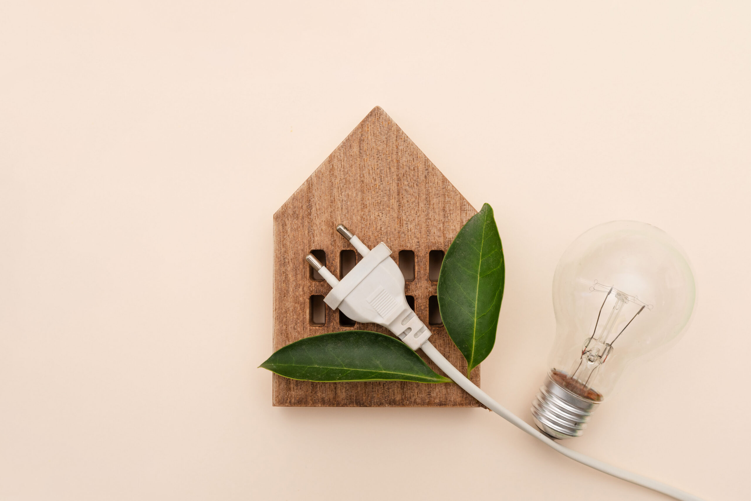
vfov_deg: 23.4
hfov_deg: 34.5
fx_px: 1210
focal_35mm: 58
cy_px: 250
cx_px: 376
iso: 400
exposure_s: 1/200
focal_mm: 58
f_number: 4.5
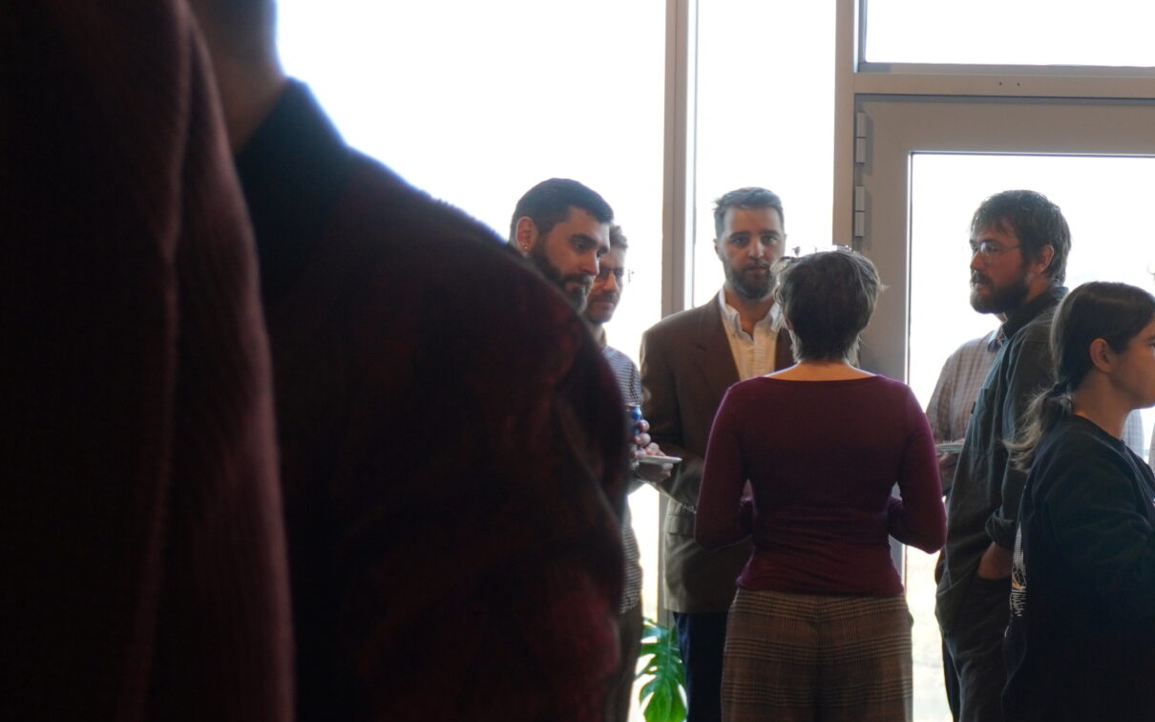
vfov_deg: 11.9
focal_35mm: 110
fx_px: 3462
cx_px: 1199
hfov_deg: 18.4
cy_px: 471
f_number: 5
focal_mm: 34
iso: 320
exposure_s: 1/60
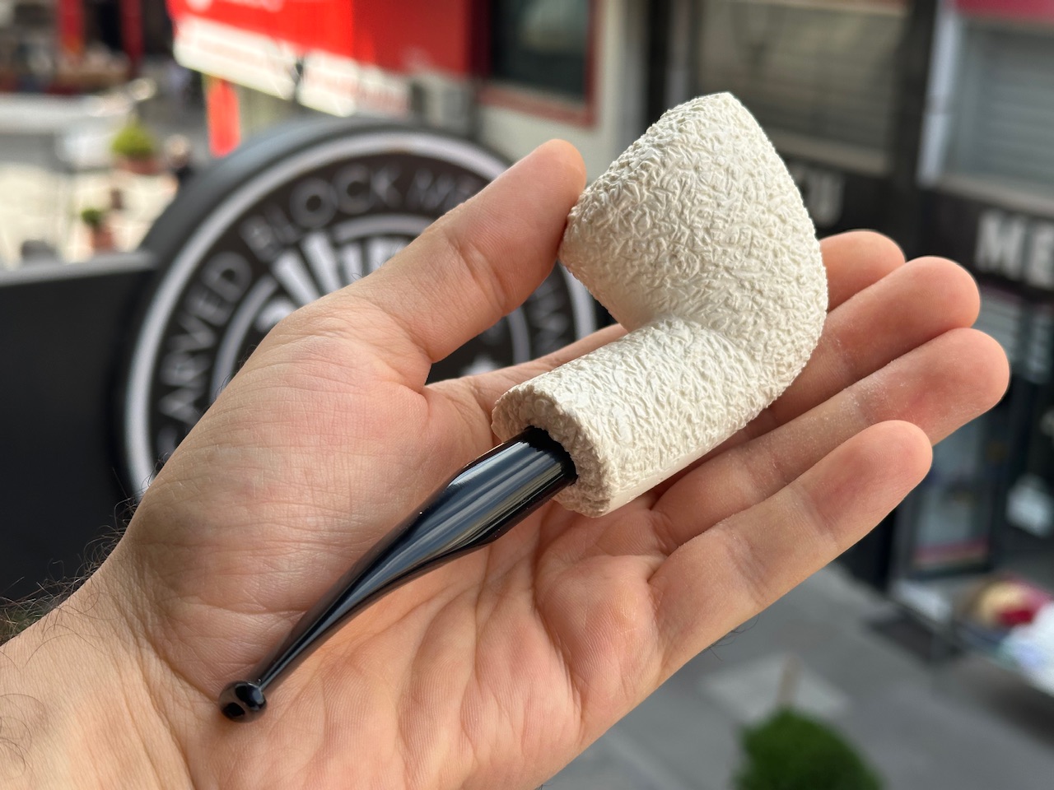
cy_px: 395
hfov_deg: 39.7
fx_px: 1462
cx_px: 527
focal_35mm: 48
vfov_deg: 30.3
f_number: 1.78
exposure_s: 1/830
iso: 64
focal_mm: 6.86
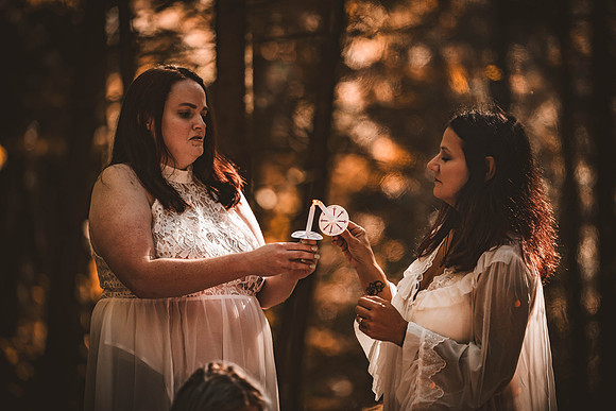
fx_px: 2824
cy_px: 206
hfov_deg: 12.4
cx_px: 308
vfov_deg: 8.3
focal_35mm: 165
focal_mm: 165
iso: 640
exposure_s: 1/1000
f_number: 2.8
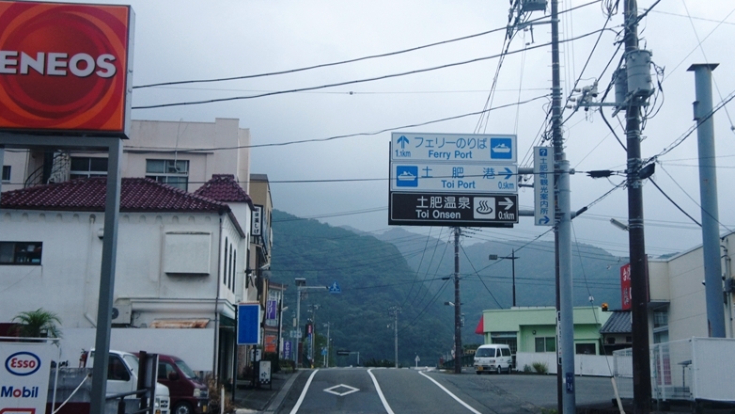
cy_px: 222
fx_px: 907
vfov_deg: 25.7
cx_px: 368
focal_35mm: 47
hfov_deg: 44.1
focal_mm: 29
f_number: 4
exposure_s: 1/160
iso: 800
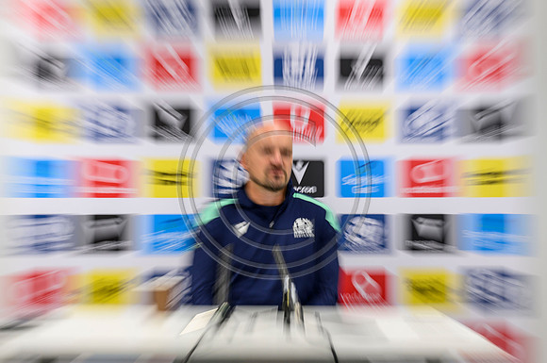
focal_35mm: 48
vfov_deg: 27.8
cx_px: 284
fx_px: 734
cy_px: 192
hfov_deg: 40.8
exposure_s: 1/15
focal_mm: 38
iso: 400
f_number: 5.6
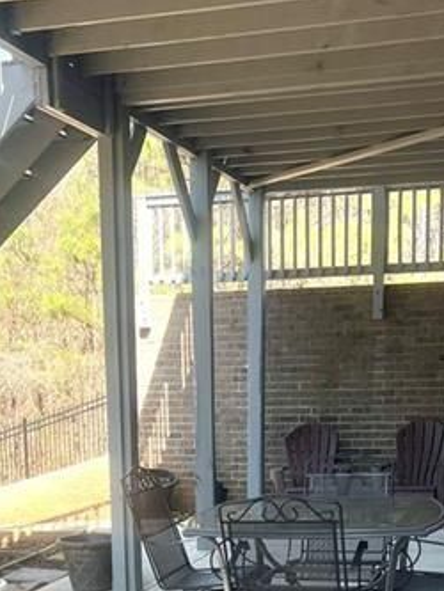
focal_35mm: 60
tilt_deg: -11.3
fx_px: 1025
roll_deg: +1.0
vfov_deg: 30.3
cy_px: 564
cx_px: 197
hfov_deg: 24.4
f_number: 1.5
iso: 50
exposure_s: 1/786
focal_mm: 5.7
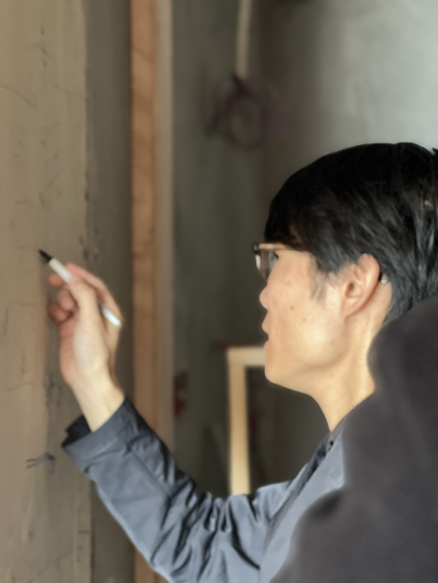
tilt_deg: -0.3
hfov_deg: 19.1
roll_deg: +0.6
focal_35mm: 77
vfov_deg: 25.3
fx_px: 1299
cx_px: 219
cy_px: 292
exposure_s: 1/26
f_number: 2.8
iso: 400
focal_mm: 9
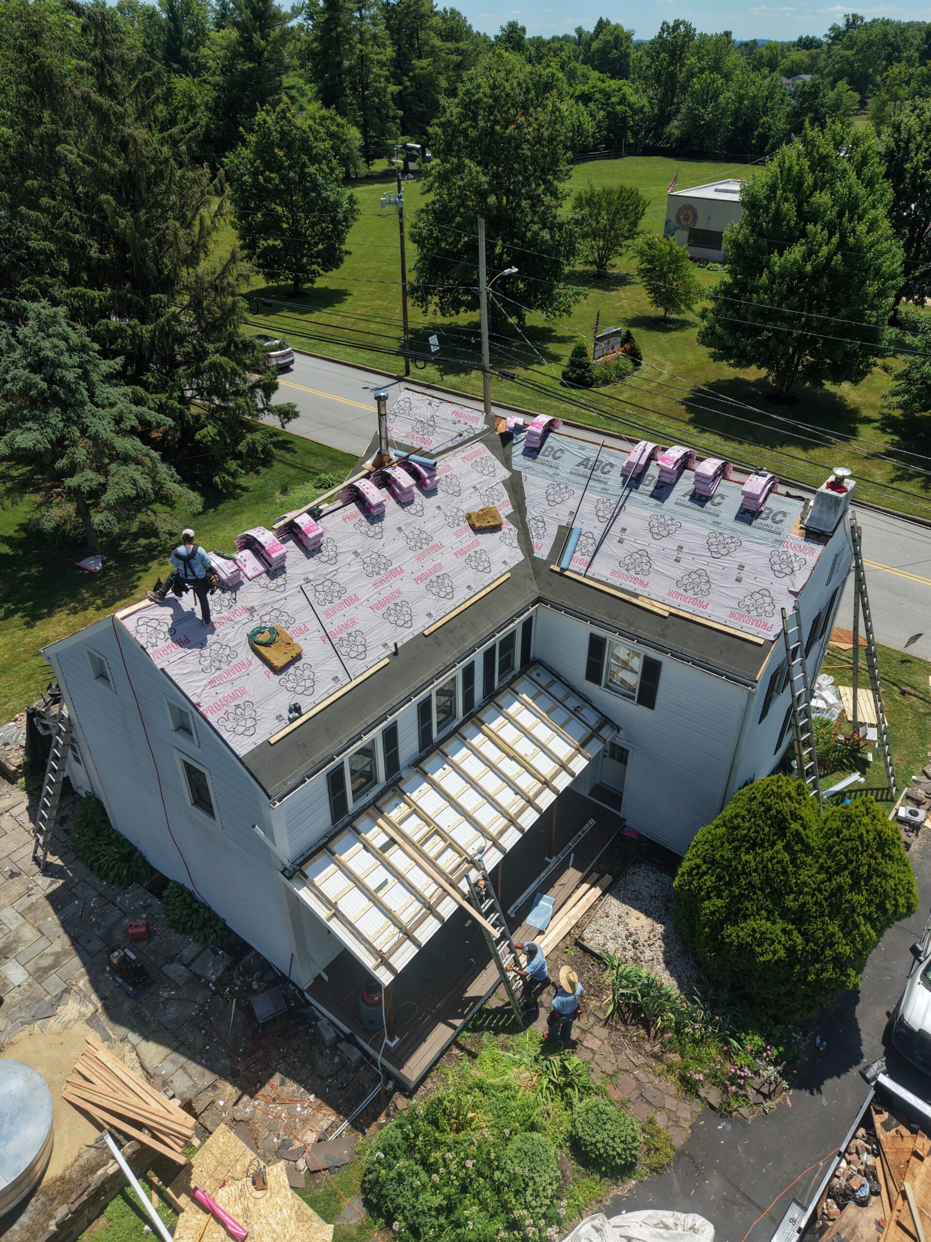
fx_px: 861
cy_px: 621
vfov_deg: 71.6
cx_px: 466
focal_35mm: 24
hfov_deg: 56.8
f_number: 1.8
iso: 250
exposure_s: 1/8000
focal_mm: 8.67
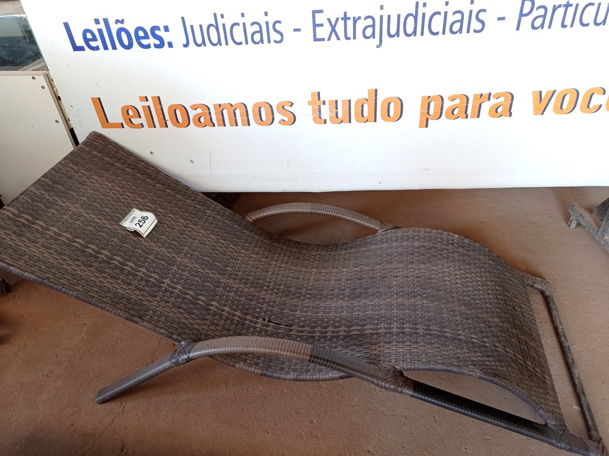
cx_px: 304
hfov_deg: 63.5
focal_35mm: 28
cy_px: 228
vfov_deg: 49.7
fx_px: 492
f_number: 1.79
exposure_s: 1/30
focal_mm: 4.7
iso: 241
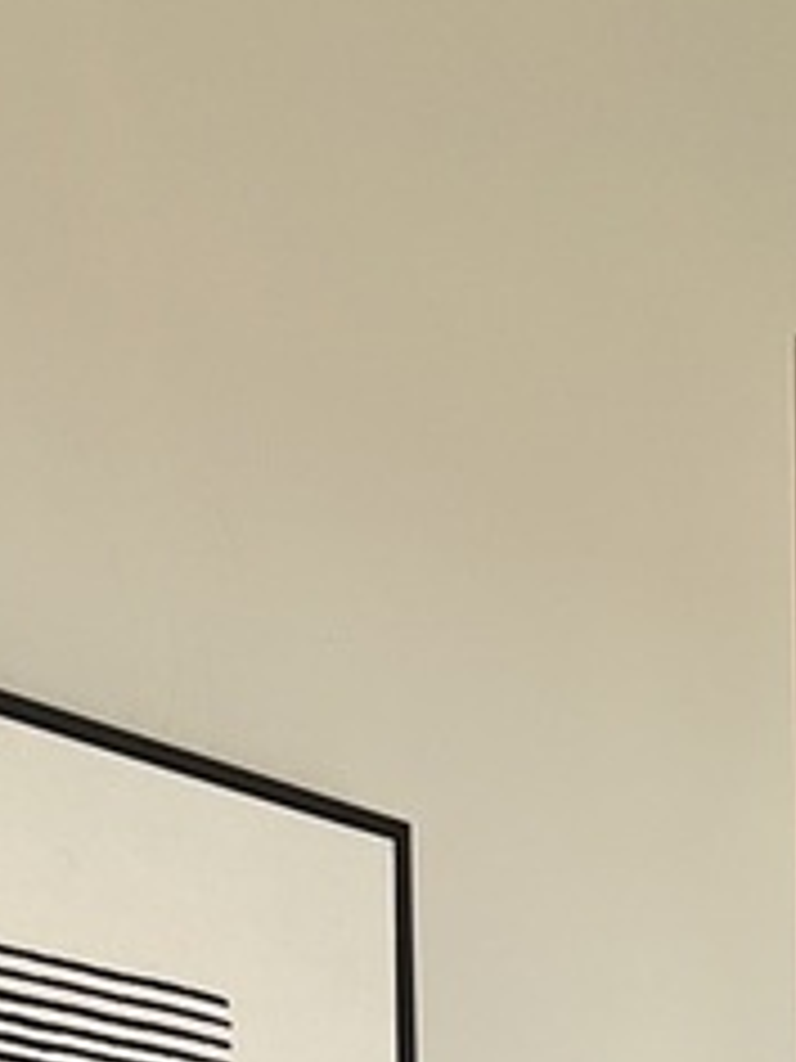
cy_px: 2398
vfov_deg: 13.2
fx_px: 3649
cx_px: 989
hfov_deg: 12.1
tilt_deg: -6.6
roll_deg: +1.8
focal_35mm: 119
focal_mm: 5.7
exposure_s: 1/120
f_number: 1.5
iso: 125
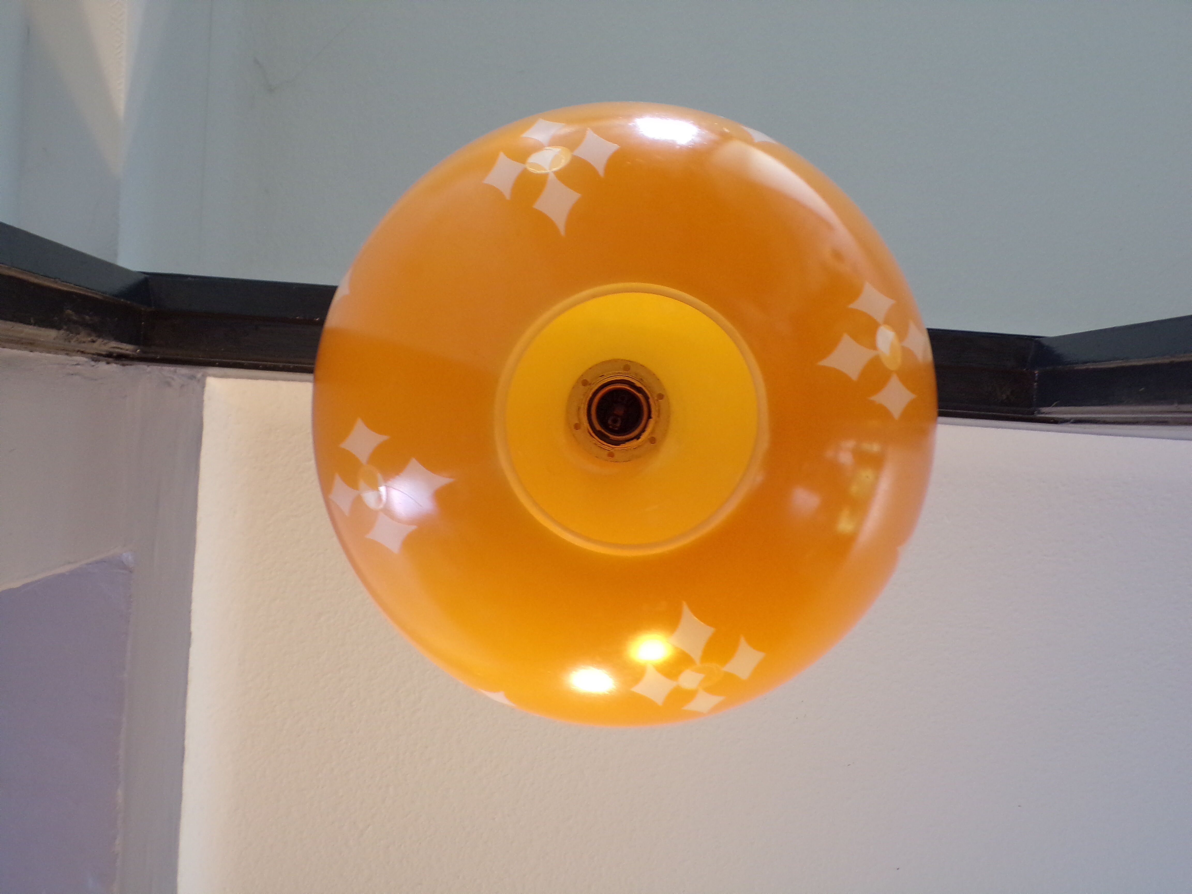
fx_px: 1446
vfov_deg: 34.3
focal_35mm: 42
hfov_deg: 44.8
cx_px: 596
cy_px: 447
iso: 200
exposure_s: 1/20
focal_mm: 7.6
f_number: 3.4
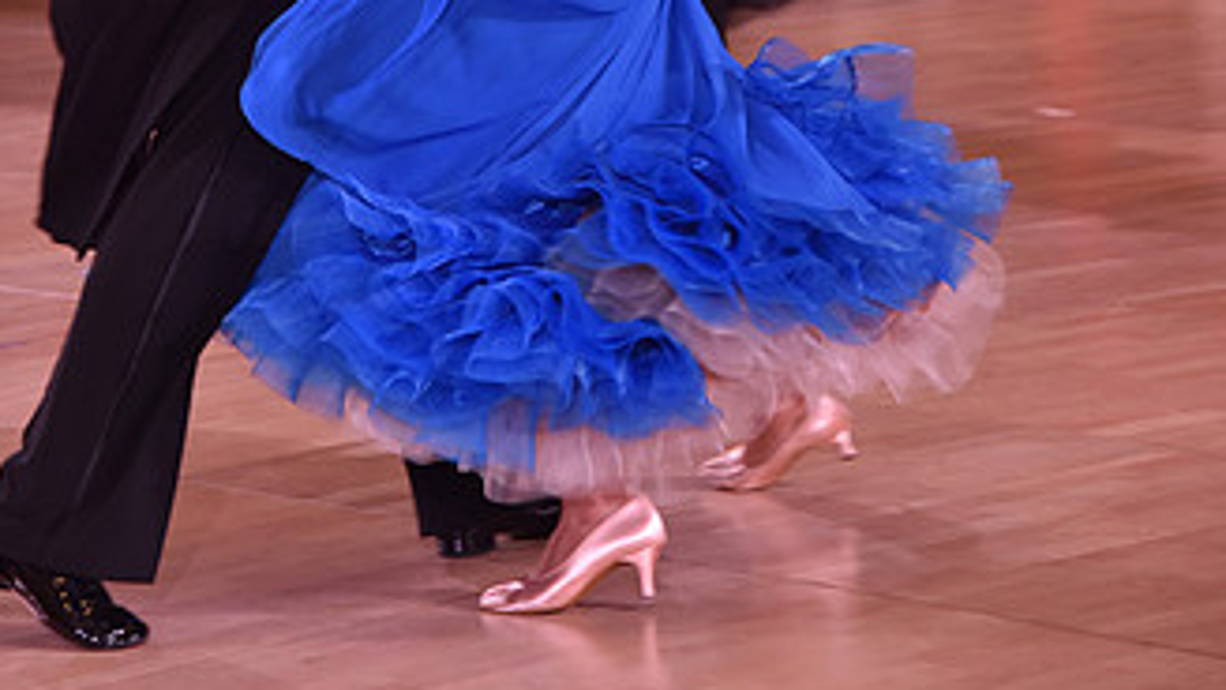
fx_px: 5559
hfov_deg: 12.6
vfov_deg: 7.0
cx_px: 572
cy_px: -304
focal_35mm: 171
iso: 1250
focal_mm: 92
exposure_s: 1/250
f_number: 4.5
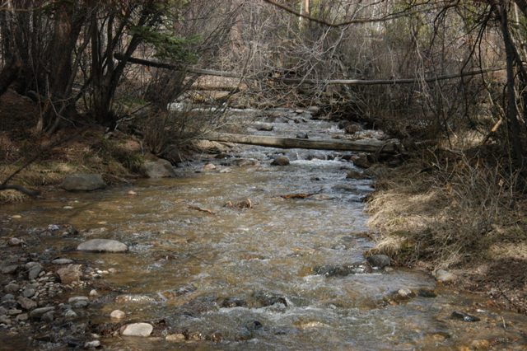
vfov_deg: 18.9
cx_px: 264
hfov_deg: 28.1
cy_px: 176
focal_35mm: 72
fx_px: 1053
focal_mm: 48
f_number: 8
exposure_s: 1/500
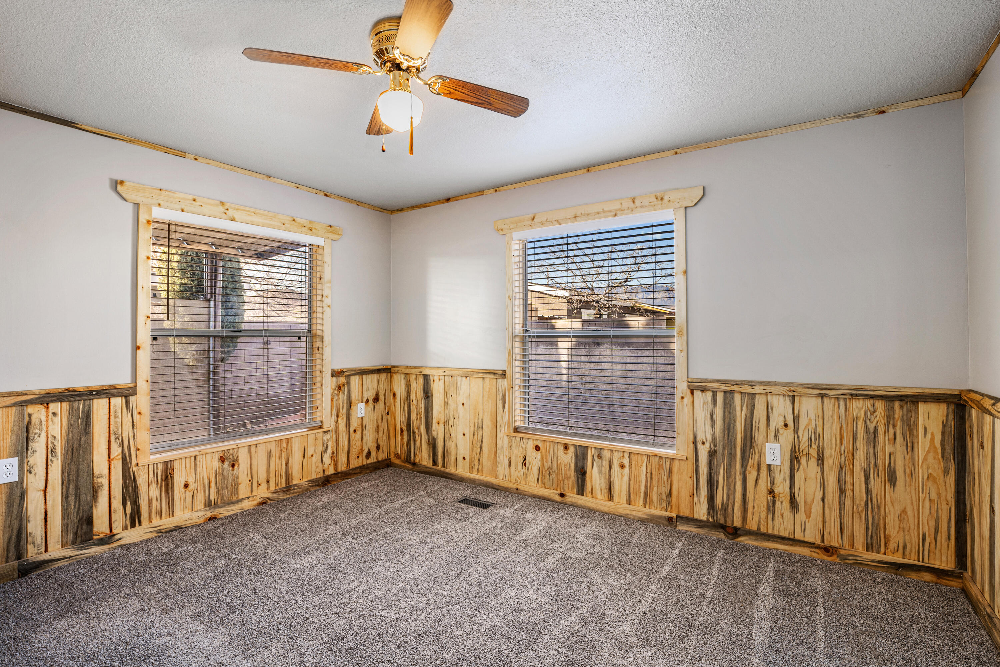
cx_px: 500
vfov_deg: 73.7
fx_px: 444
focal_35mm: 16
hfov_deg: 96.7
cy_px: 334
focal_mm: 16
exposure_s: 1/4
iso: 500
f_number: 10
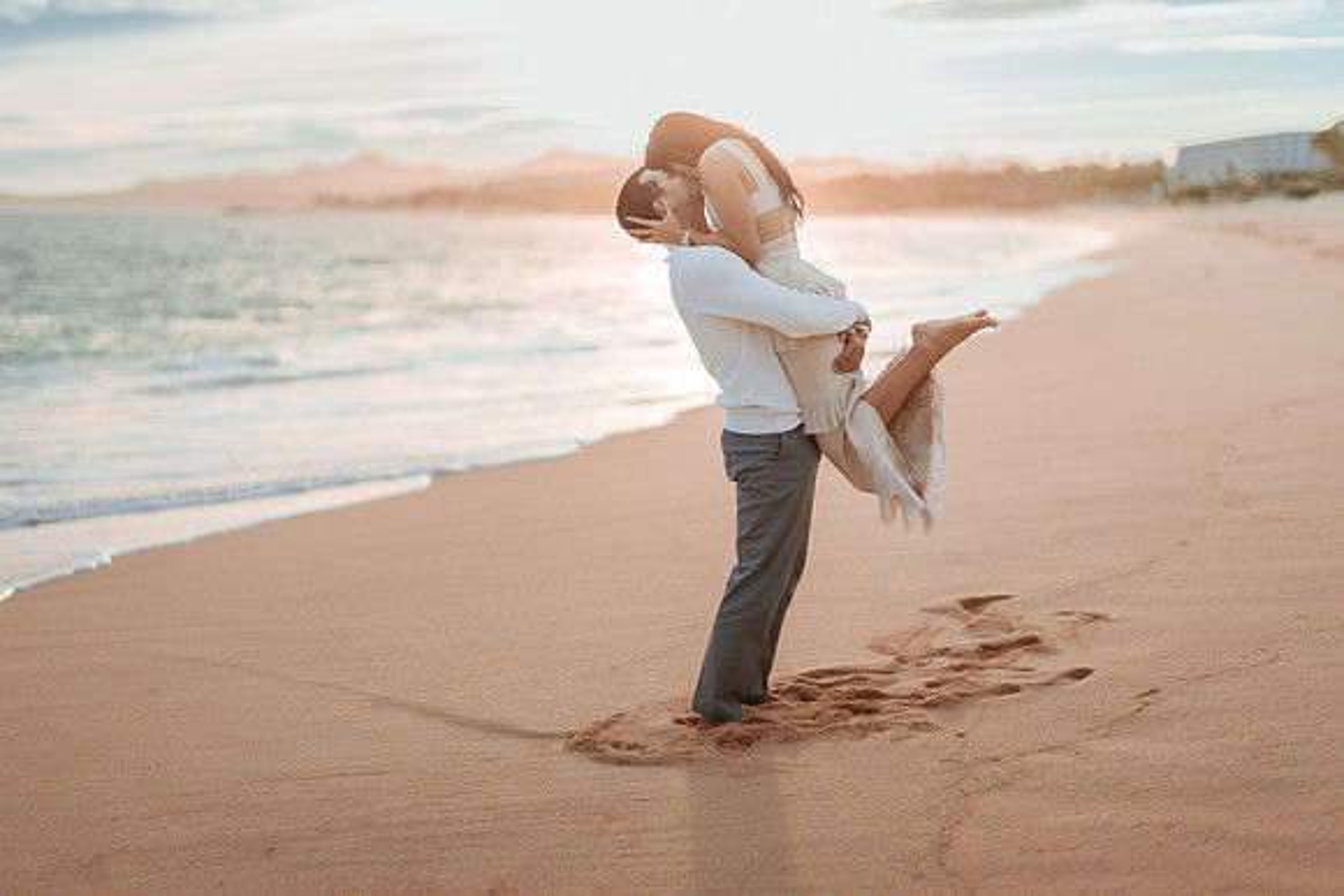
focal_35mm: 58
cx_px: 672
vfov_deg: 23.2
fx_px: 2183
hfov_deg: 34.2
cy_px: 448
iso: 250
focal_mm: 58
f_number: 1.4
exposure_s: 1/8000
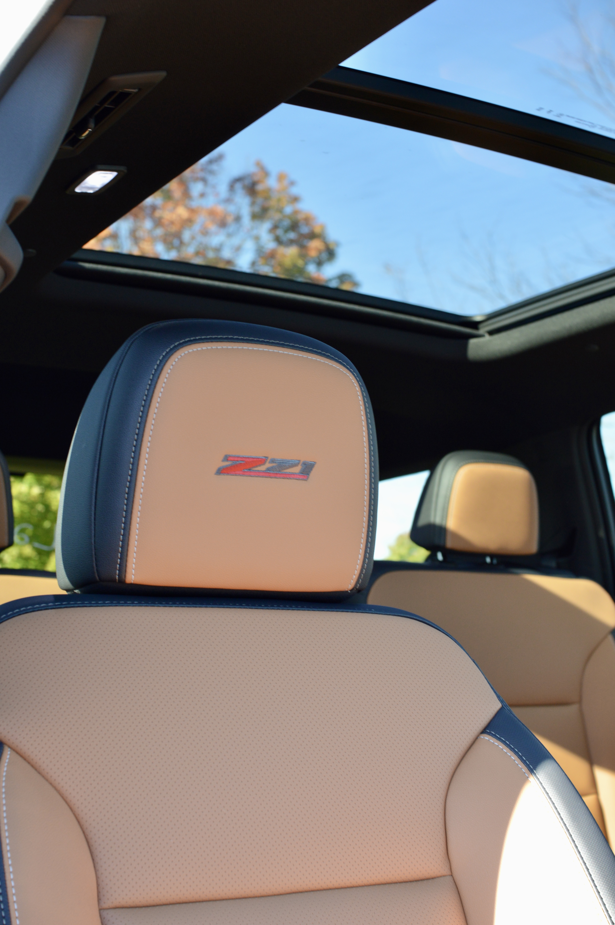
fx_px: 1155
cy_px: 462
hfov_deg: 29.8
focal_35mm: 45
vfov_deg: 43.6
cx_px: 308
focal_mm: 30
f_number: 5.6
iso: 400
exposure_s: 1/125
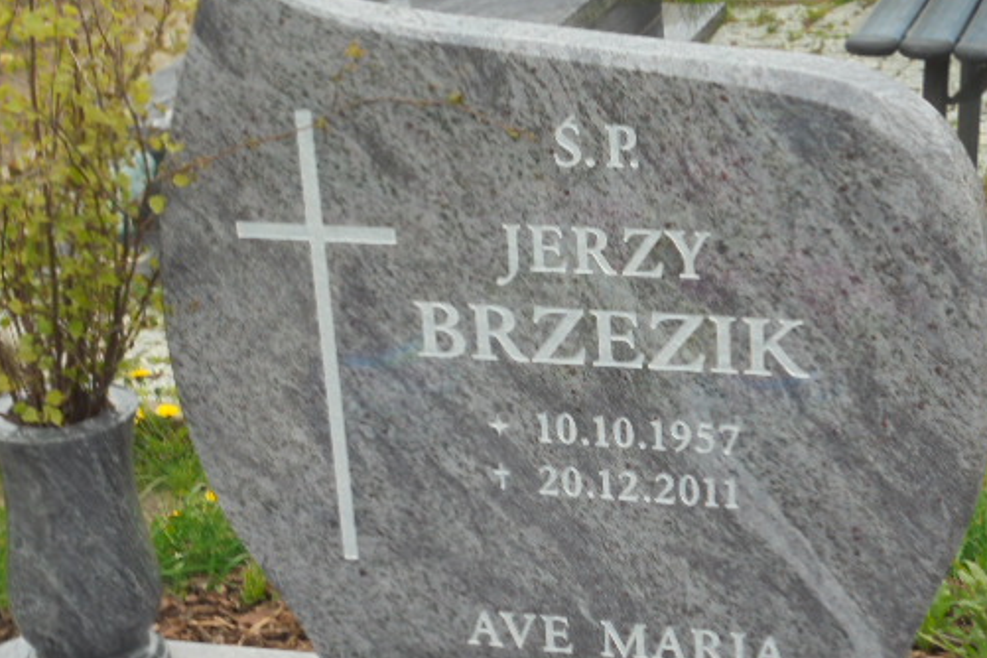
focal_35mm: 85
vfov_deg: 16.1
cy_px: 412
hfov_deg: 23.9
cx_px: 597
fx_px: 2330
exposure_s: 1/125
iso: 100
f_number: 5.6
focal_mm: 11.5
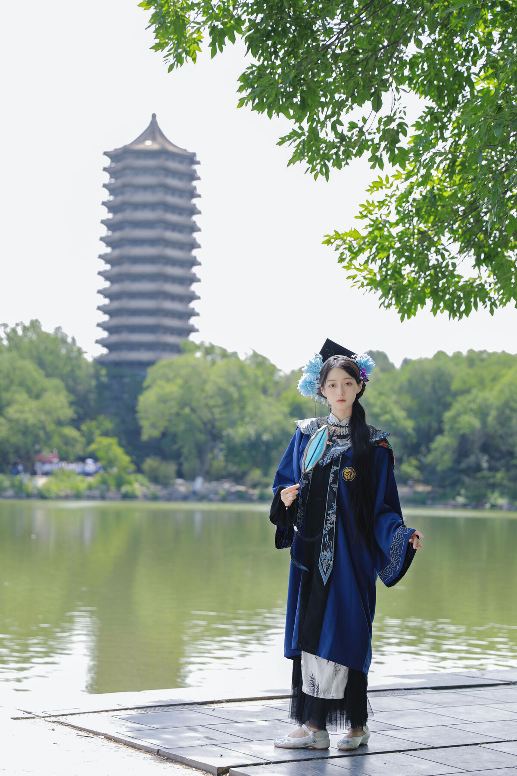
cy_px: 388
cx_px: 258
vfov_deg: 27.0
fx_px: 1615
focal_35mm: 75
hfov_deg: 18.2
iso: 100
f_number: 2.8
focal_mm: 70
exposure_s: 1/400
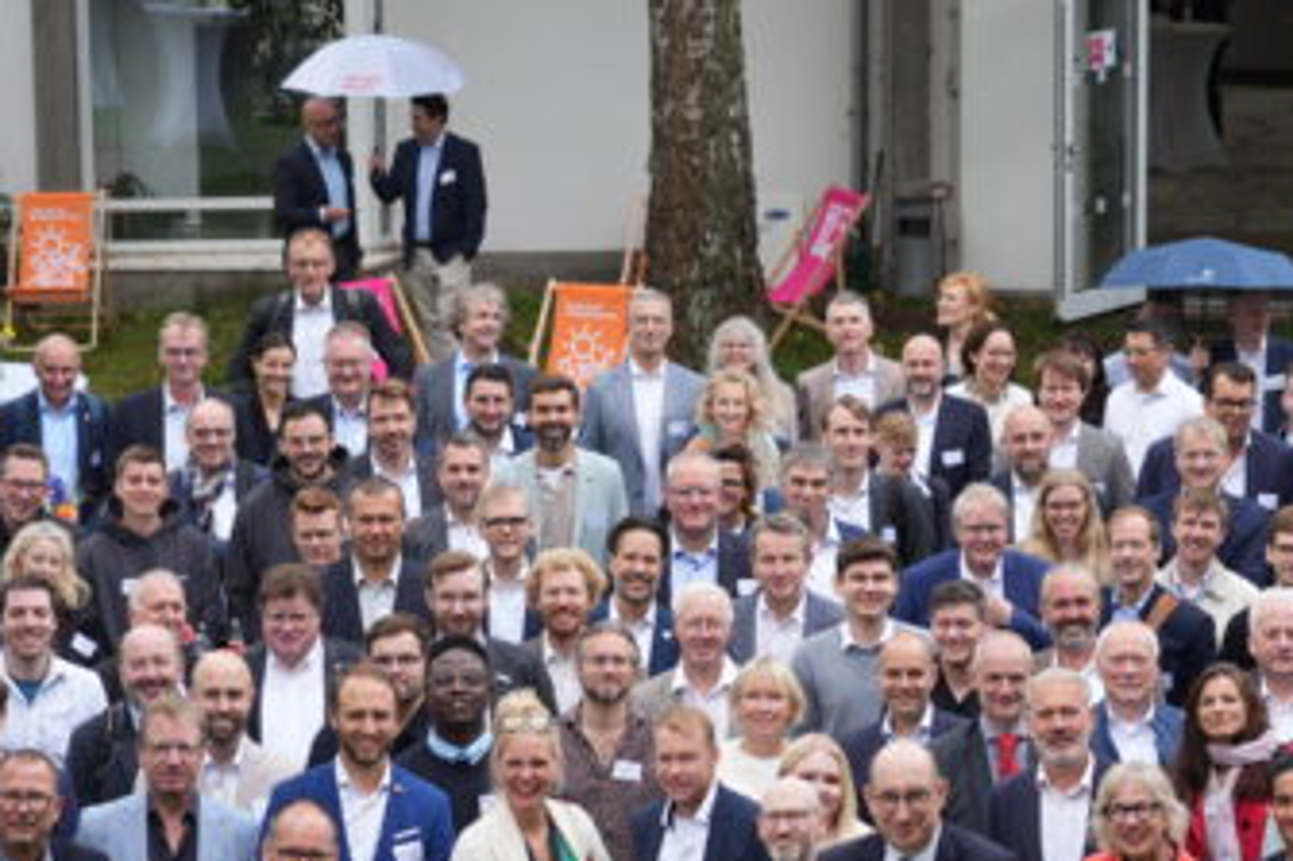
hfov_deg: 14.7
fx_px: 5026
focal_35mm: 140
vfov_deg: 9.8
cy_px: 672
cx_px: 772
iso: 160
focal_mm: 61
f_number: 4
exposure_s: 1/160
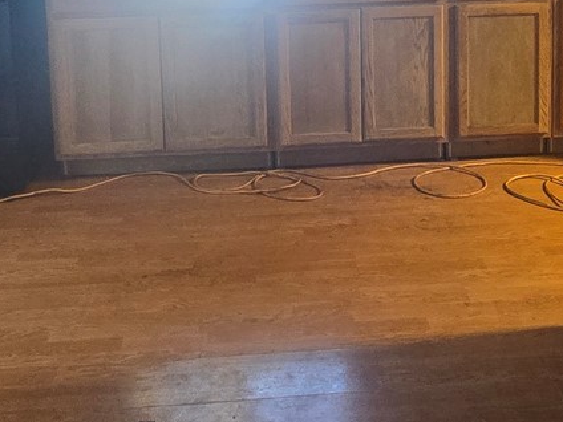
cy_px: -46
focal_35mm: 49
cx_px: 327
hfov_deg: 38.8
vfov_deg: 27.1
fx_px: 797
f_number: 2.2
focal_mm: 2.2
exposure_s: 1/60
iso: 640
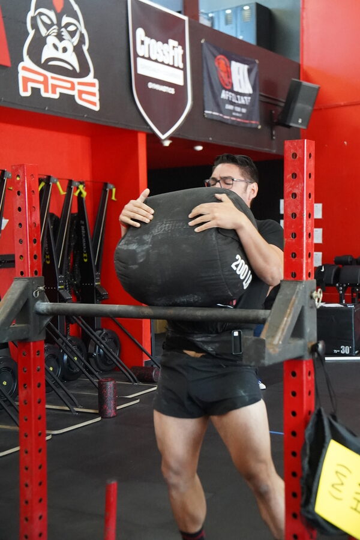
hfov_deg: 26.0
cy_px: 270
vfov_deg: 38.2
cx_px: 180
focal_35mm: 52
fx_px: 780
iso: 8000
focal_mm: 35
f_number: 3.5
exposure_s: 1/200
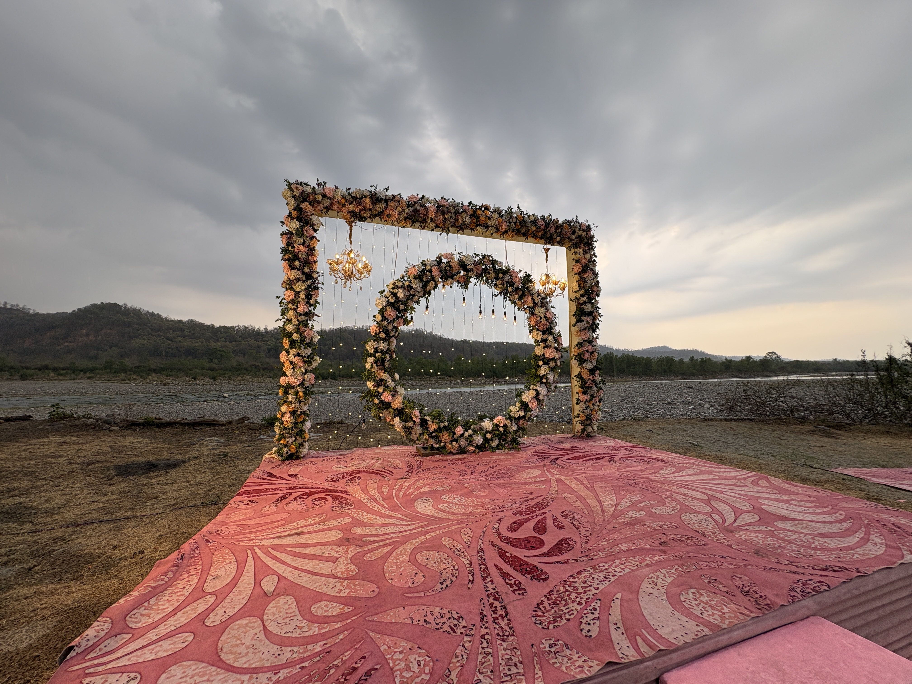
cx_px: 456
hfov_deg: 102.1
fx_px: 369
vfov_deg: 85.7
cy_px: 342
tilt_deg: +4.5
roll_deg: +0.5
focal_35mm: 14
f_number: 2.2
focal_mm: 2.22
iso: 40
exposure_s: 1/128
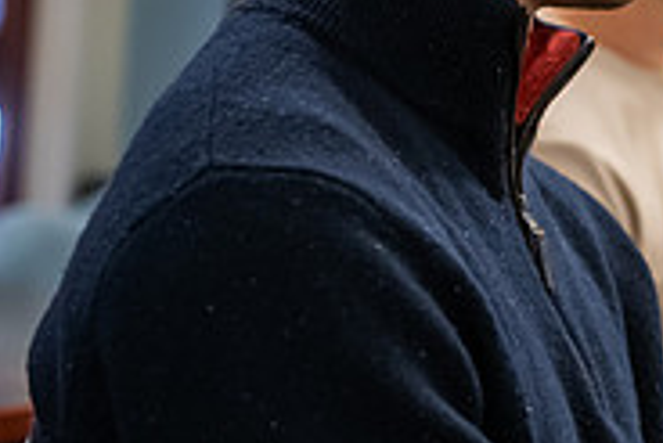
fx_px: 3023
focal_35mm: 164
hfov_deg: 12.2
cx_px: 811
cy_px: 110
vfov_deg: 8.4
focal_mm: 52
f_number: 2.8
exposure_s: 1/200
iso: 2000
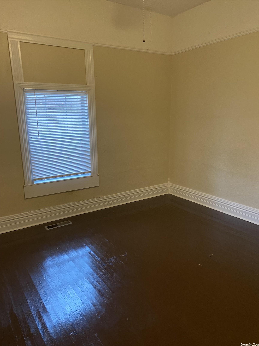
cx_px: 130
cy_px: 173
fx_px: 259
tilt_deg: -12.4
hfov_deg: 53.1
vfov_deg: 67.3
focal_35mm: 26
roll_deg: +0.1
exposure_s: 1/60
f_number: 1.8
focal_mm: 4.25
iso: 320
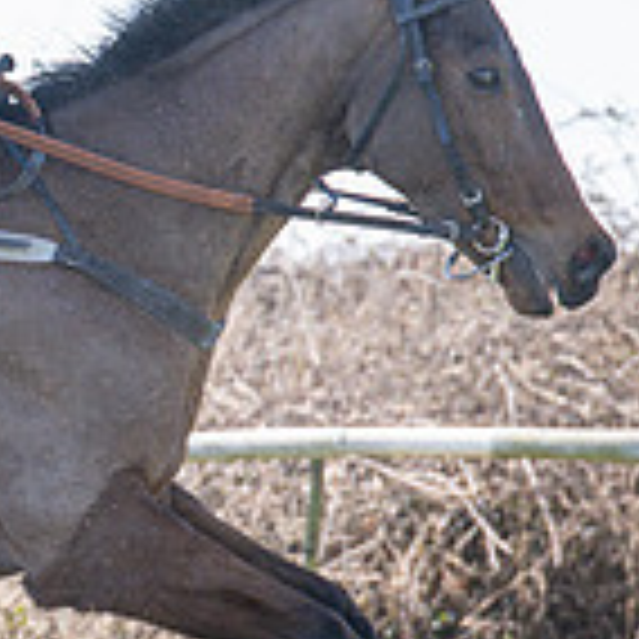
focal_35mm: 351
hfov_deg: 5.0
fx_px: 7331
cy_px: 263
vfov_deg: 5.0
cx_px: 65
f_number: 2.8
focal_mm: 70
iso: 400
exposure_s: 1/2000
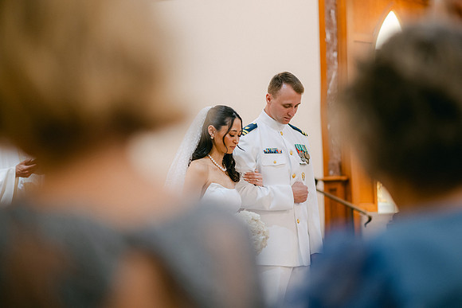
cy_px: 154
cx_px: 231
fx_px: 1091
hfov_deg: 23.9
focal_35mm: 85
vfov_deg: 16.1
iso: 800
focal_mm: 85
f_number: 1.8
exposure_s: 1/125
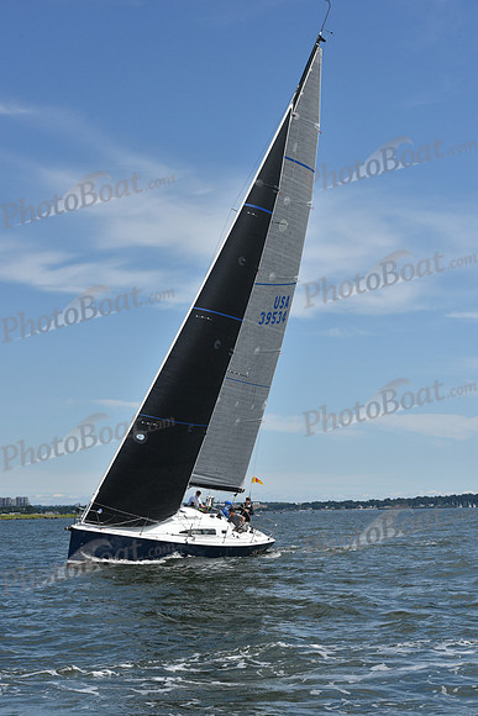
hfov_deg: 13.4
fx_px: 2030
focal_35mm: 102
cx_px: 239
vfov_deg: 20.0
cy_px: 358
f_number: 10
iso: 320
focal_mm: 102
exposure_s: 1/1000
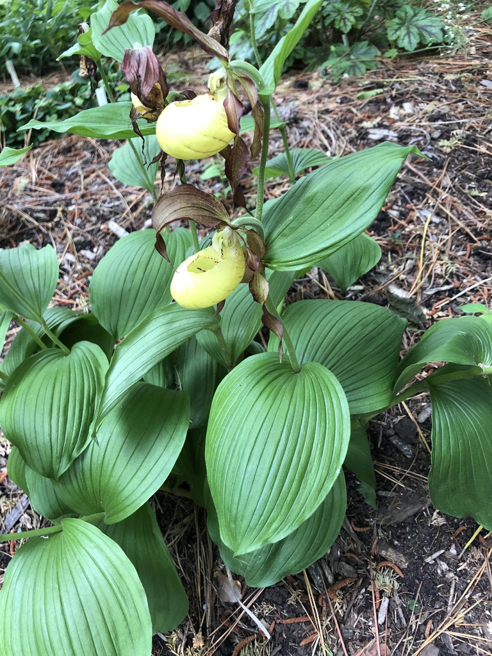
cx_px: 246
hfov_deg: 49.7
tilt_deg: -40.0
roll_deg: +4.7
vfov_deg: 63.4
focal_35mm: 28
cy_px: 328
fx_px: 531
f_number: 1.8
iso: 20
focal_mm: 3.99
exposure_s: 1/40
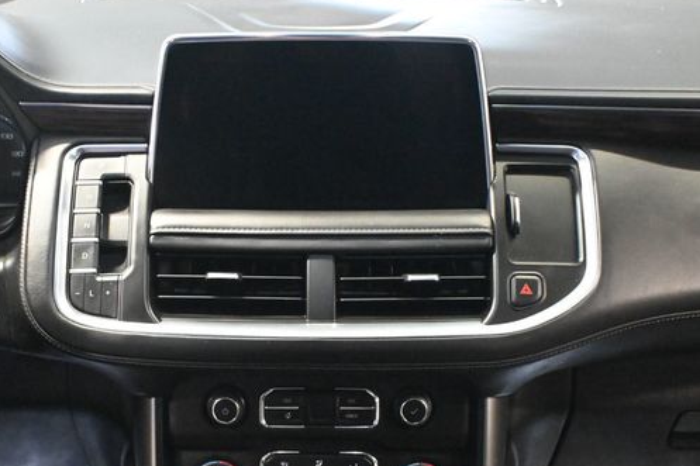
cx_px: 310
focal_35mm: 58
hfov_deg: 34.5
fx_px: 1127
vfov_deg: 23.3
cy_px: 291
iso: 12800
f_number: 4.8
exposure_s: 1/25
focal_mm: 30
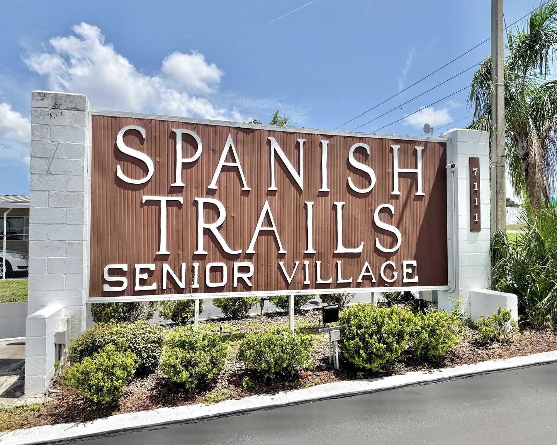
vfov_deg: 54.9
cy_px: 227
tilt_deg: +1.7
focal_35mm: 26
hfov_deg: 66.0
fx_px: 429
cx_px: 295
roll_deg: -0.2
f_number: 1.78
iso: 80
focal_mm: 6.76
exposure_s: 1/5319
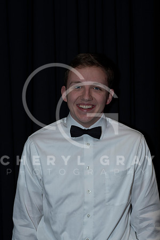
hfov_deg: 18.2
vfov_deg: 27.0
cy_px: 120
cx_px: 80
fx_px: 500
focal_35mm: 75
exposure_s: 1/400
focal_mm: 50
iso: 250
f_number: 2.8
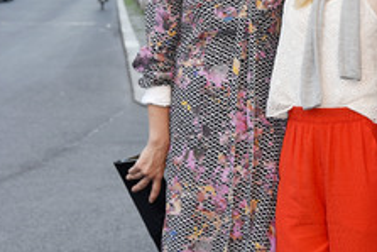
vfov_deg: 13.5
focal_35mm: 101
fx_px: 1058
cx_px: 369
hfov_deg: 19.7
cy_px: 47
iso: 200
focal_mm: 50
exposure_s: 1/125
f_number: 5
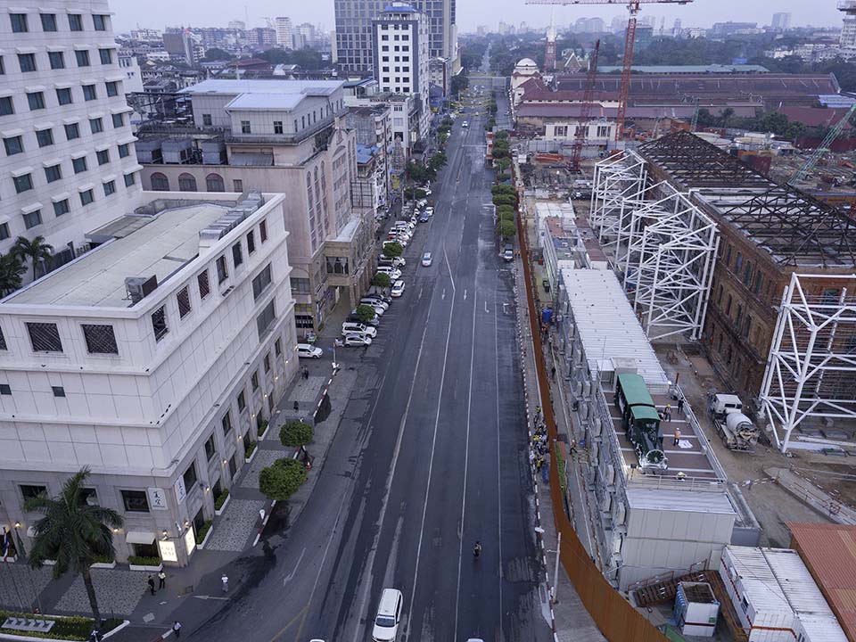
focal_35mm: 26
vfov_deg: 53.1
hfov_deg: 67.3
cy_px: 321
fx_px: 643
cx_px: 428
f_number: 2.2
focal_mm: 4.73
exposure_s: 1/20
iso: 100
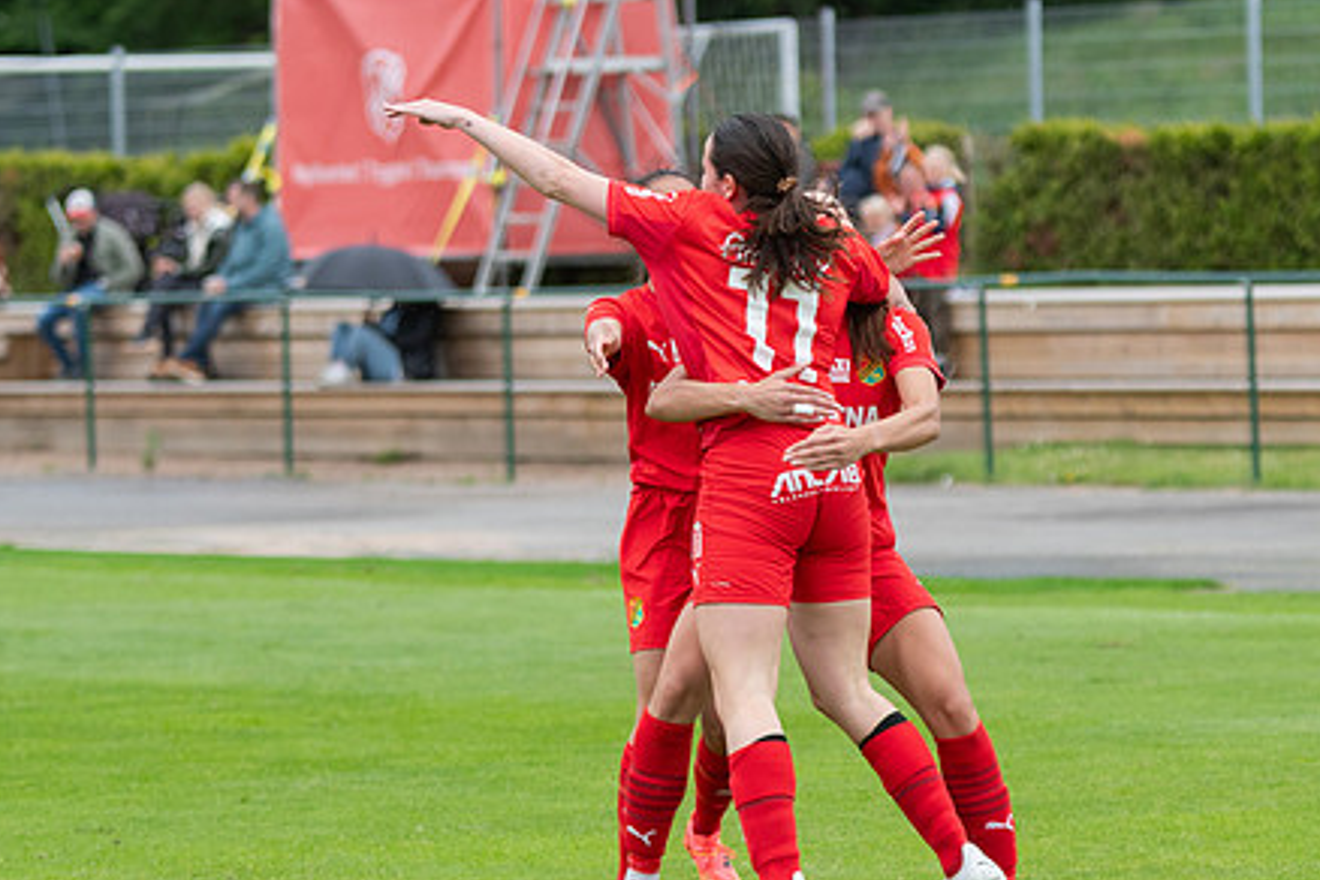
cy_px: 478
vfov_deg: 5.7
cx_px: 753
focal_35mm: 242
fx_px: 8873
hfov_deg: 8.5
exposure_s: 1/1600
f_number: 3.2
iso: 400
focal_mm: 112
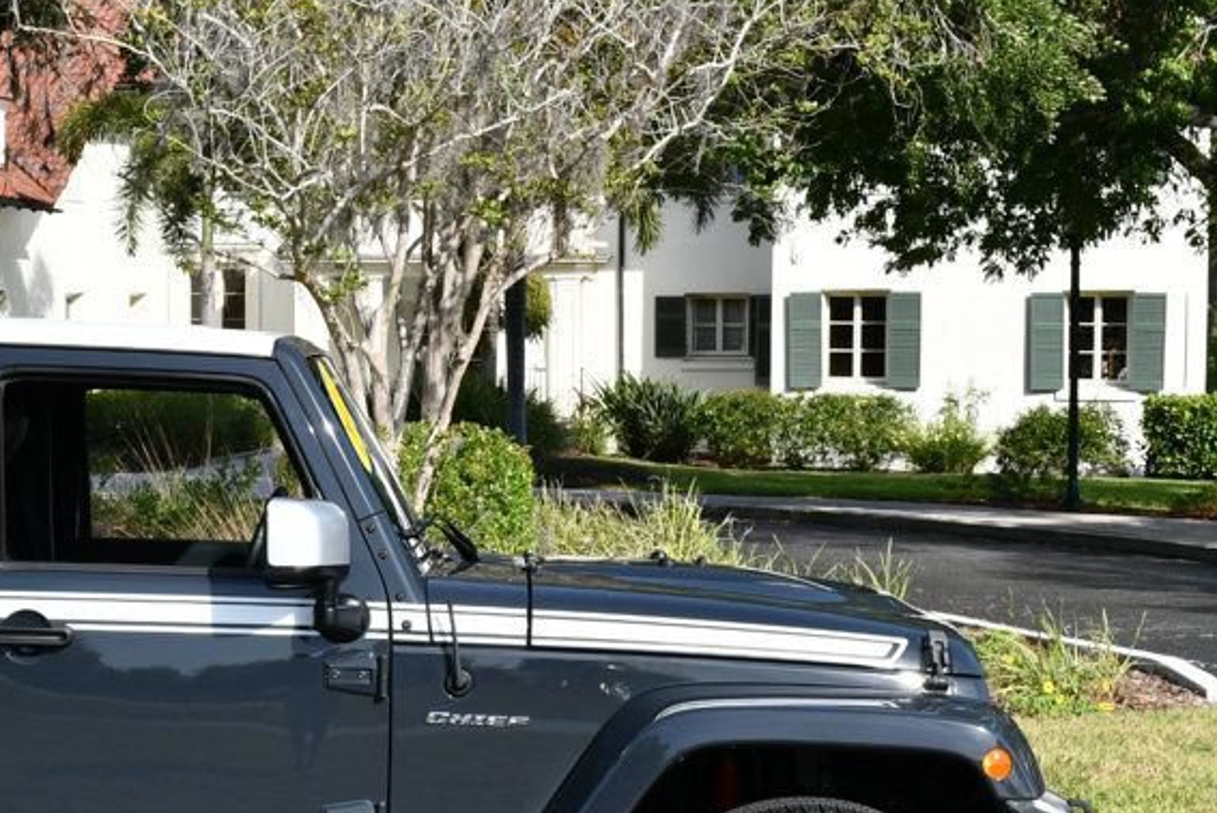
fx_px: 3179
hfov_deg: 21.4
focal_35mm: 94
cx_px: 219
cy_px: 572
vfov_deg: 14.5
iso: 160
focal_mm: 26
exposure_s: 1/250
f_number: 8
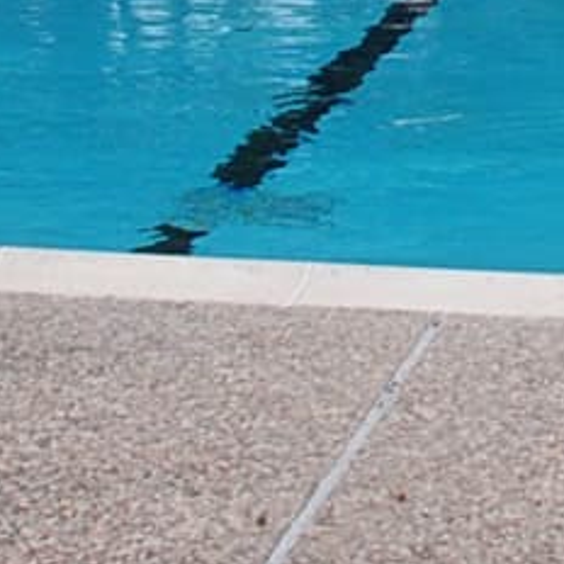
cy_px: -260
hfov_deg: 8.1
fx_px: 3926
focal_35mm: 213
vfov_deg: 8.1
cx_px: 739
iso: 200
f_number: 8
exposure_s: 1/250
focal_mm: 20
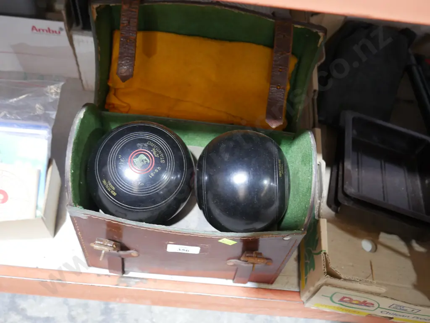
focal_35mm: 34
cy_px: 162
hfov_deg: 53.9
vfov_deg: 41.8
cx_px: 215
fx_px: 423
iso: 1600
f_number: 4
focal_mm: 17
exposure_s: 1/60
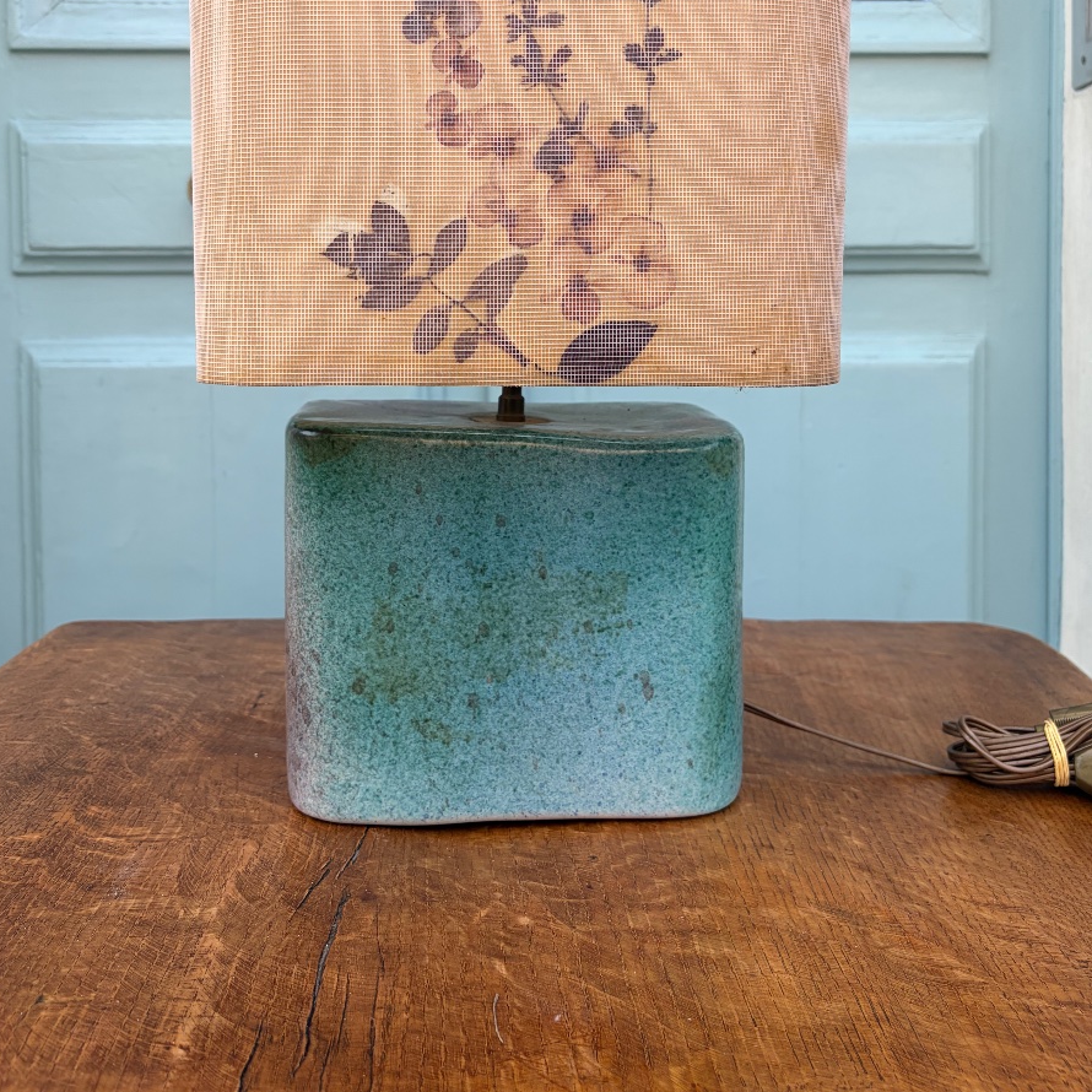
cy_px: 394
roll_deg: -0.2
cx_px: 541
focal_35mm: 31
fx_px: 1106
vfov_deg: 51.8
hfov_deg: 52.5
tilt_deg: -2.8
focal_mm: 5.96
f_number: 1.6
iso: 50
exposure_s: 1/612
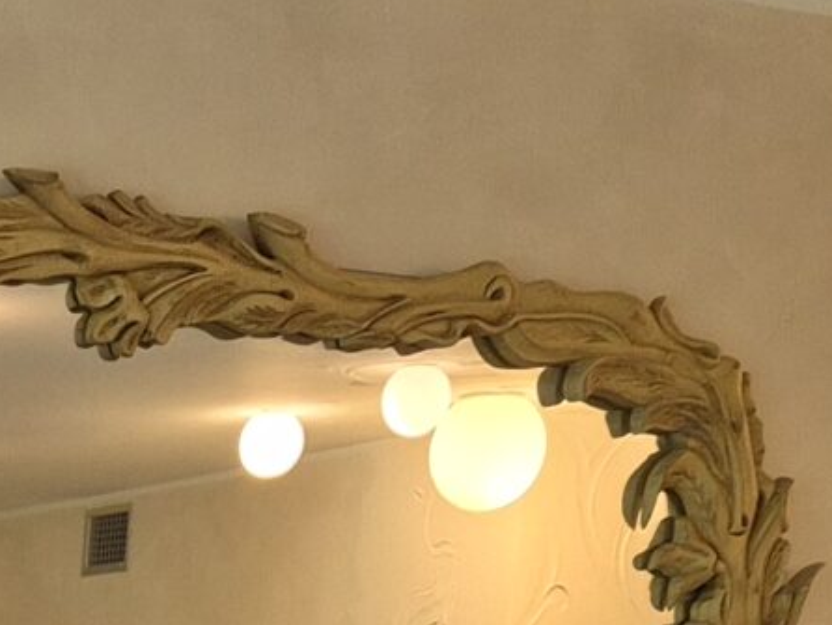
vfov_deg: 9.8
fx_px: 3174
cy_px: 1522
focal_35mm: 132
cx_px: -250
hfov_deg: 14.3
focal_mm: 5.4
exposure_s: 1/100
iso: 200
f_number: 1.8
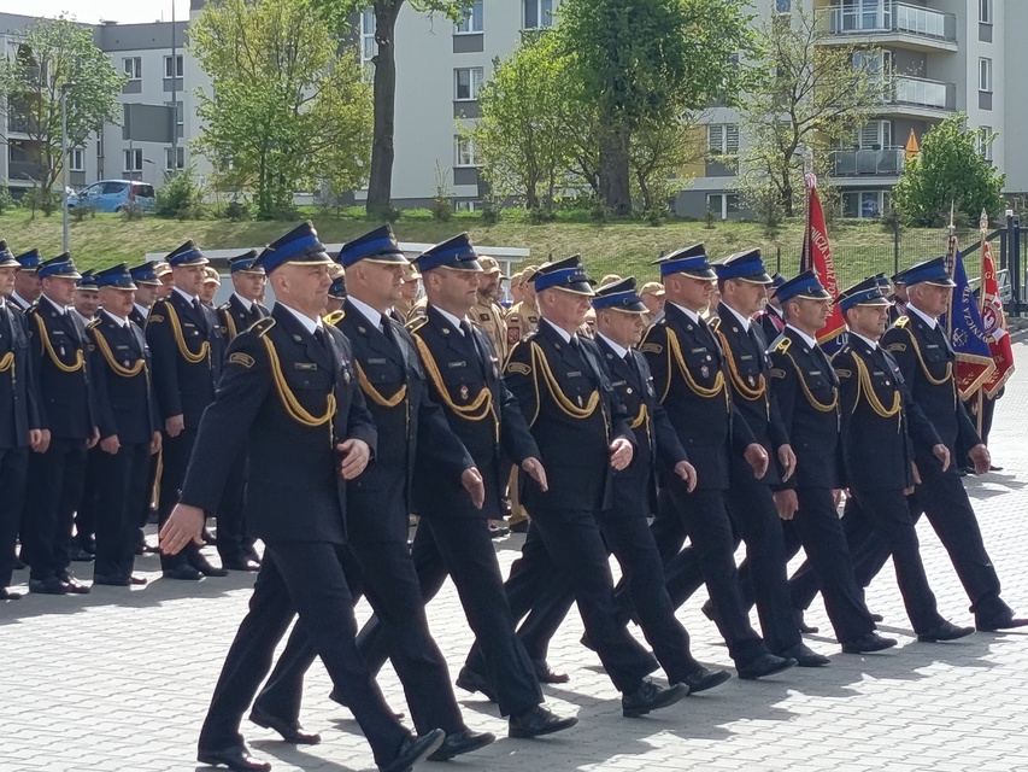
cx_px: 514
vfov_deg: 13.6
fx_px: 3237
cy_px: 386
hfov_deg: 18.0
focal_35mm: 109
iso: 51
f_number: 1.7
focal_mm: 5.27
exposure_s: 1/449
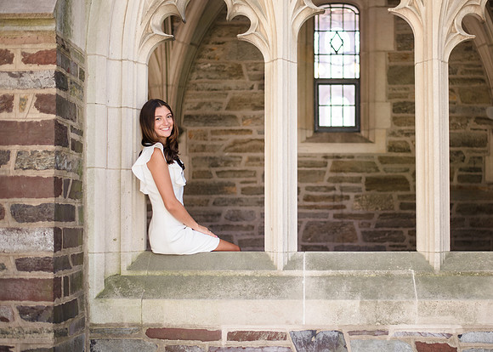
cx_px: 308
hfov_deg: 31.6
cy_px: 183
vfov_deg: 22.9
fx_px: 868
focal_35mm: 62
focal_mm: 50
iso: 200
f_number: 1.8
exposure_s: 1/160
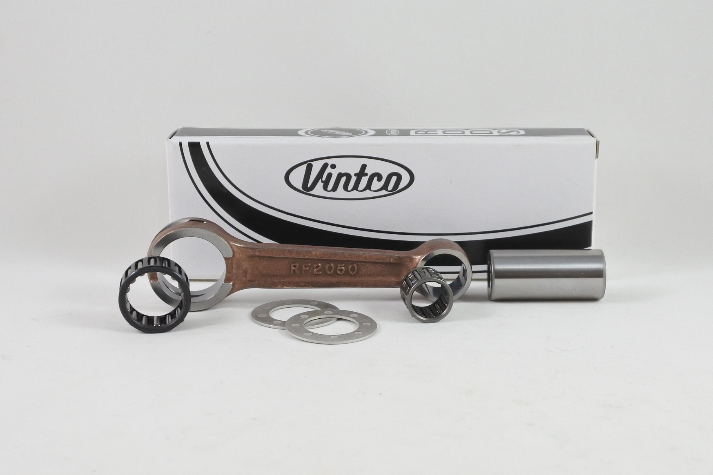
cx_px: 356
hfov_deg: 47.4
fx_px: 812
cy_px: 238
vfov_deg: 32.6
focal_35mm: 41
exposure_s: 1/125
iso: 400
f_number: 4.2
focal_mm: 15.3
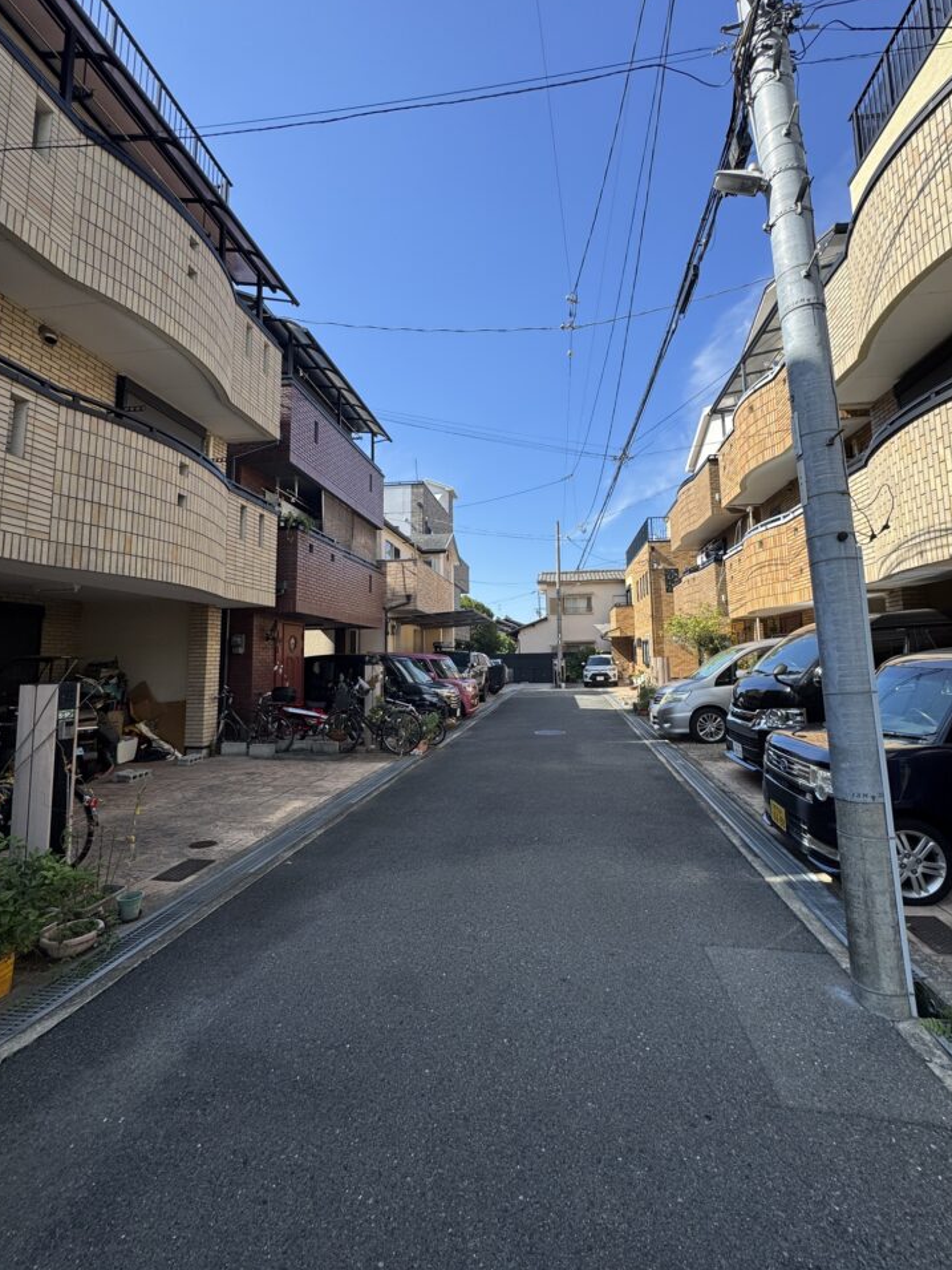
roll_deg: +0.5
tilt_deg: +5.9
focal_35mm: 15
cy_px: 602
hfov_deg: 81.7
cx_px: 497
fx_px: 550
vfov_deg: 98.1
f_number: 2.2
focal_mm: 2.22
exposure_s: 1/1110
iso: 50
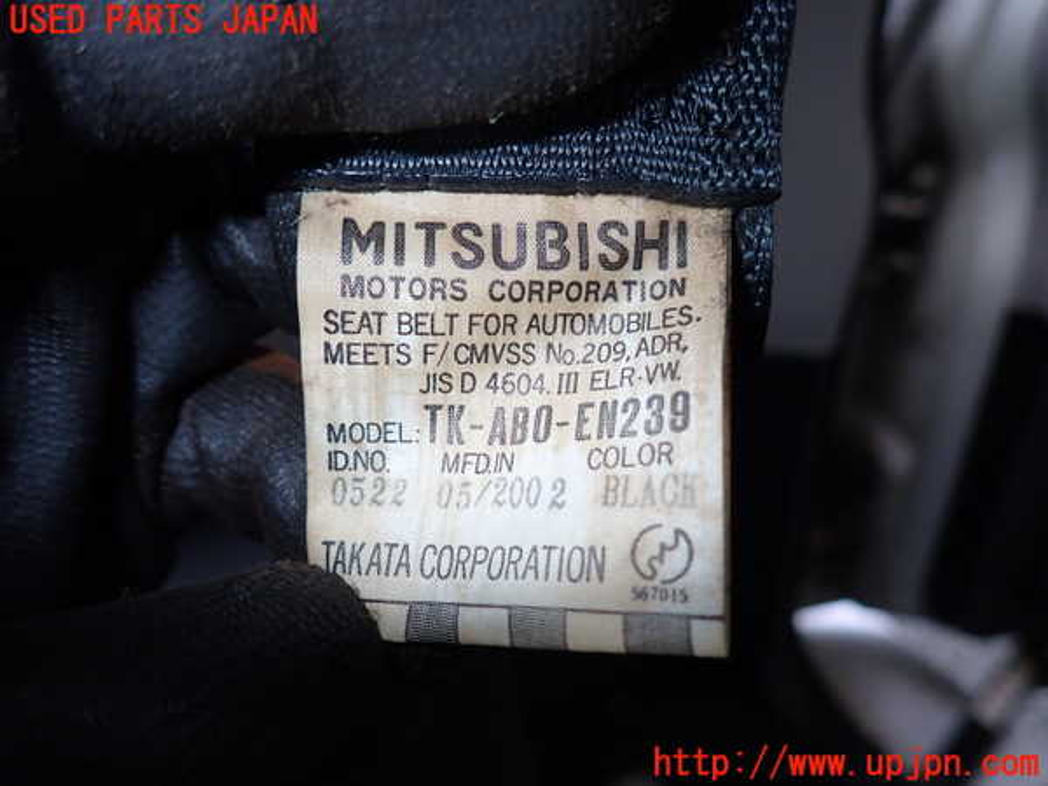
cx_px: 524
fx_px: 757
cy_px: 393
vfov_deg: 54.9
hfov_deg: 69.4
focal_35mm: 25
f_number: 5.6
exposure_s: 1/30
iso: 200
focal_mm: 4.5
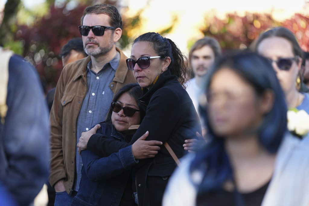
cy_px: 103
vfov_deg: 7.8
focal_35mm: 176
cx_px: 154
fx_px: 1511
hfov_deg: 11.7
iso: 250
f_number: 2.8
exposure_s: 1/1000
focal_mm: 176
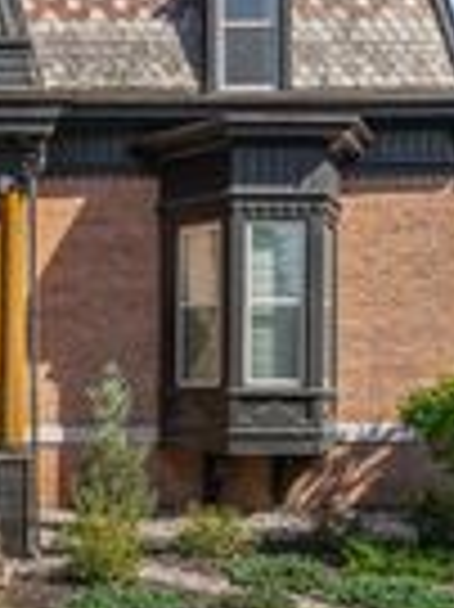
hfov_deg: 23.8
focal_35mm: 57
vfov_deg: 33.5
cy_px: 408
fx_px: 998
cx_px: -63
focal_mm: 16
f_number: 8
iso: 1000
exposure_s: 1/400
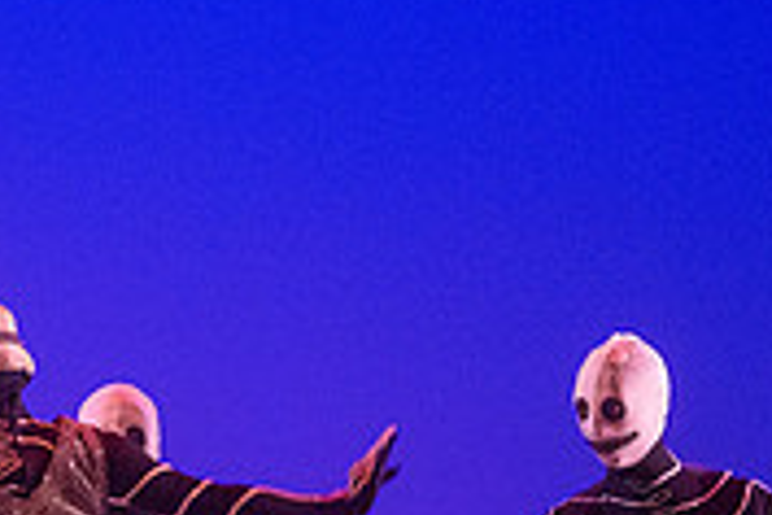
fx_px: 4932
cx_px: -135
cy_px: 744
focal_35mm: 230
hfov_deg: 8.9
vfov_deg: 5.9
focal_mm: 70
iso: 6400
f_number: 4
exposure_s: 1/200
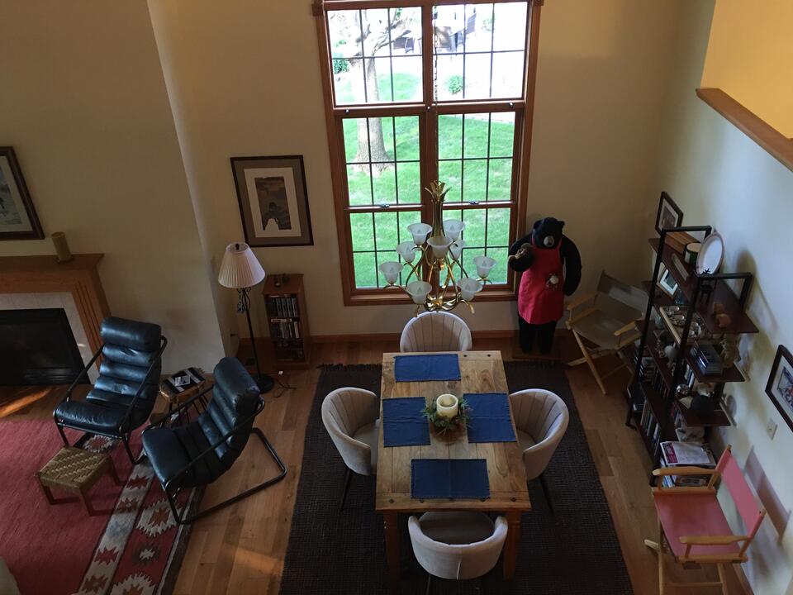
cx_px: 396
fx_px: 664
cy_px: 298
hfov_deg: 61.7
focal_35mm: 29
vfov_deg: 48.2
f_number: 2.2
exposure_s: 1/15
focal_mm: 4.15
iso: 100
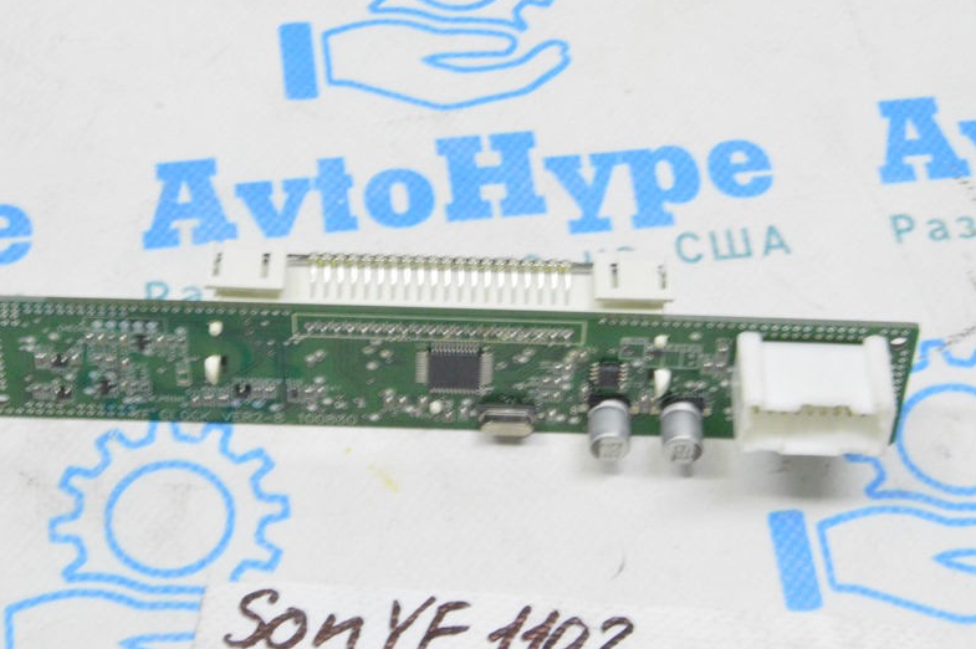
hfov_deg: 22.6
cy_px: 258
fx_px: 2438
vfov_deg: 15.2
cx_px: 445
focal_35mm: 90
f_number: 20
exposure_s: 1/15
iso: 6400
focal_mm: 46
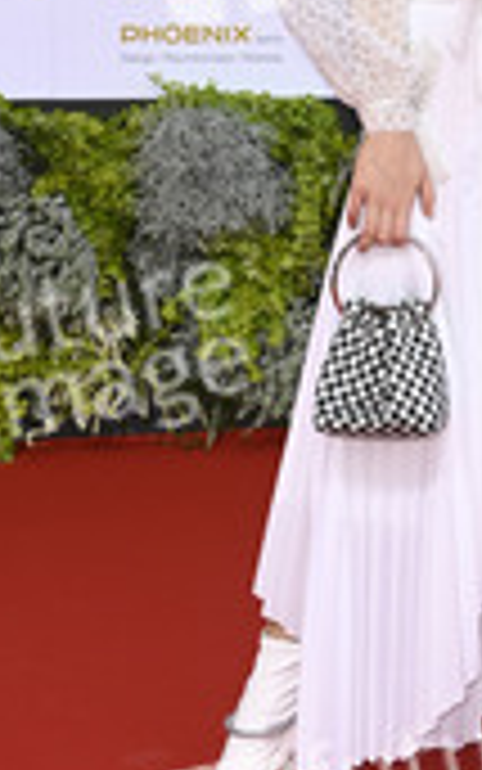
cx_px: 509
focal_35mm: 148
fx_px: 3108
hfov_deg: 8.8
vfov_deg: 14.0
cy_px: 144
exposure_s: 1/250
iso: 400
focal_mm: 62
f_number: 6.3
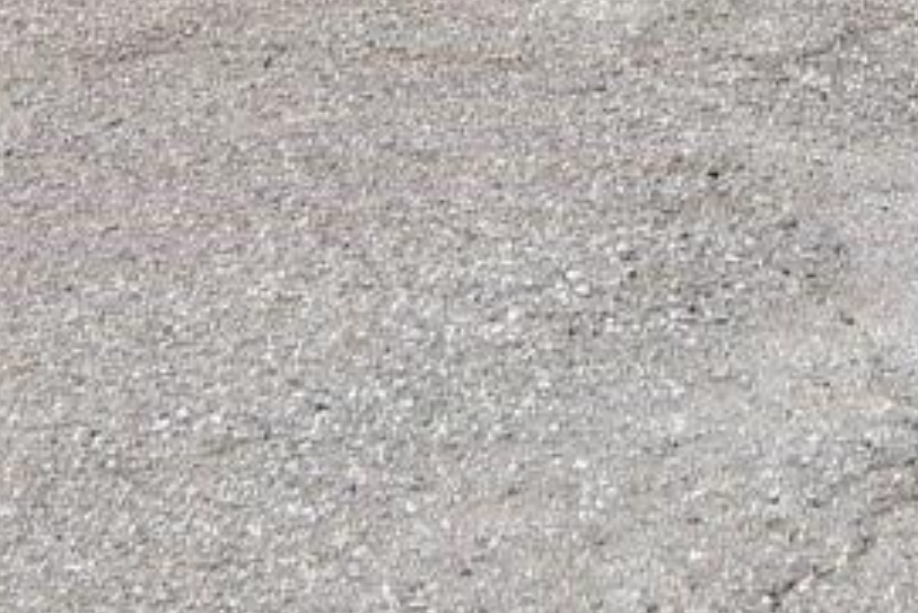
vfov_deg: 5.7
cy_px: -1233
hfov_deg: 9.1
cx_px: 522
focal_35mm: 227
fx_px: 5791
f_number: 11
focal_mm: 30
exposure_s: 1/40
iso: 100
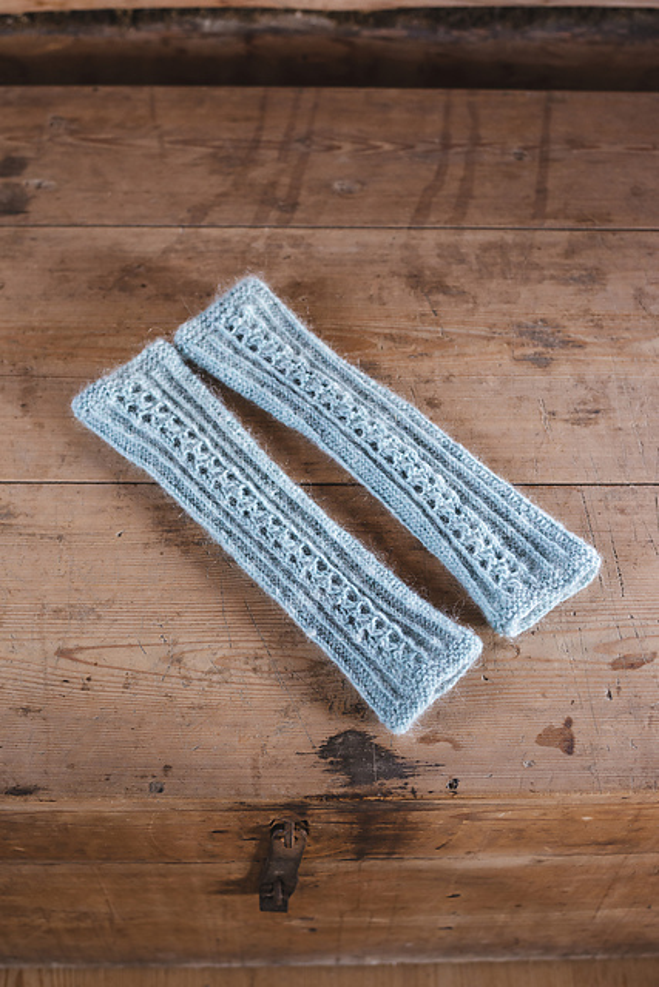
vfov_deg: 39.6
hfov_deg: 27.0
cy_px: 494
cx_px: 330
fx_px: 1372
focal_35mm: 50
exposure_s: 1/25
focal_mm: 50
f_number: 4
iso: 800
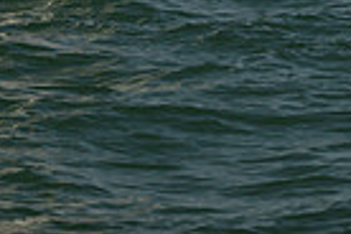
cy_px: -491
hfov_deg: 6.9
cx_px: -121
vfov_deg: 4.5
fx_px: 2876
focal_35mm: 295
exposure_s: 1/800
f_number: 6.3
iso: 250
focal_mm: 70
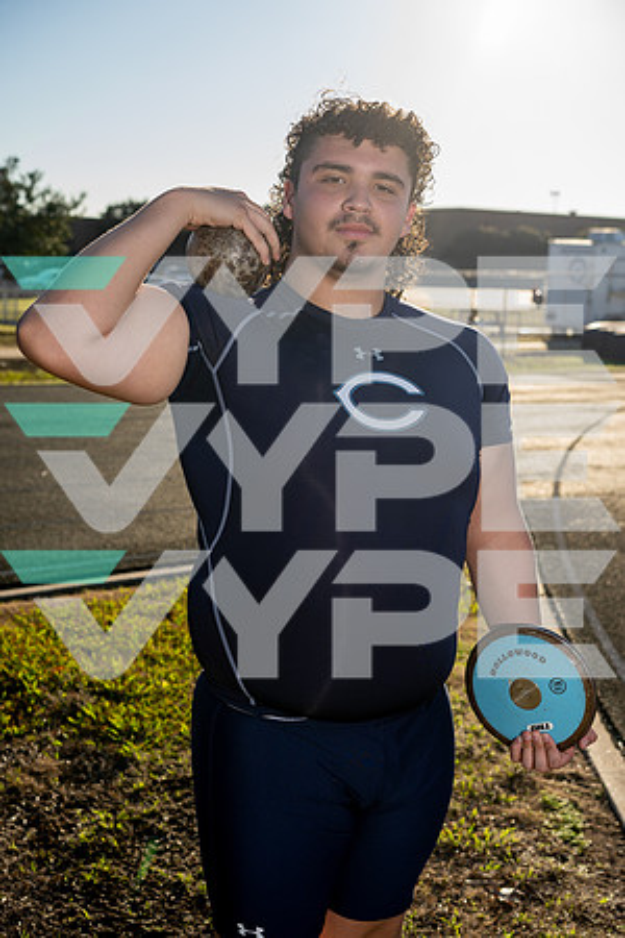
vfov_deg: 36.2
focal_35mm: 55
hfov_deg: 24.6
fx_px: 1432
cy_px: 469
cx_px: 312
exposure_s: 1/250
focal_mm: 55
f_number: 5.6
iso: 50
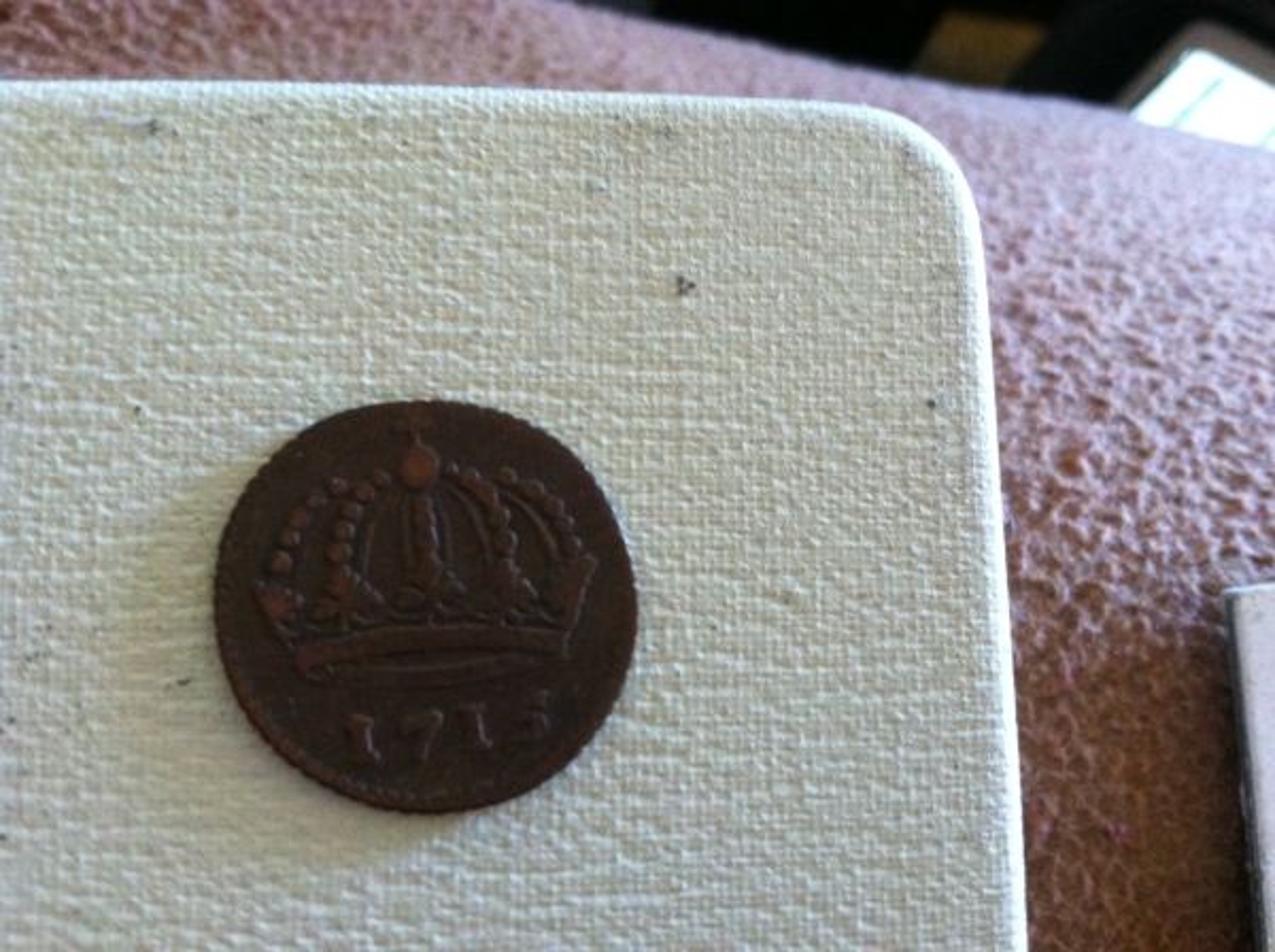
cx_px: 638
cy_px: 476
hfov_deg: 52.7
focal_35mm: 35
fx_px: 1287
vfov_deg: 40.6
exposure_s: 1/15
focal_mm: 3.85
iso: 320
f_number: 2.8
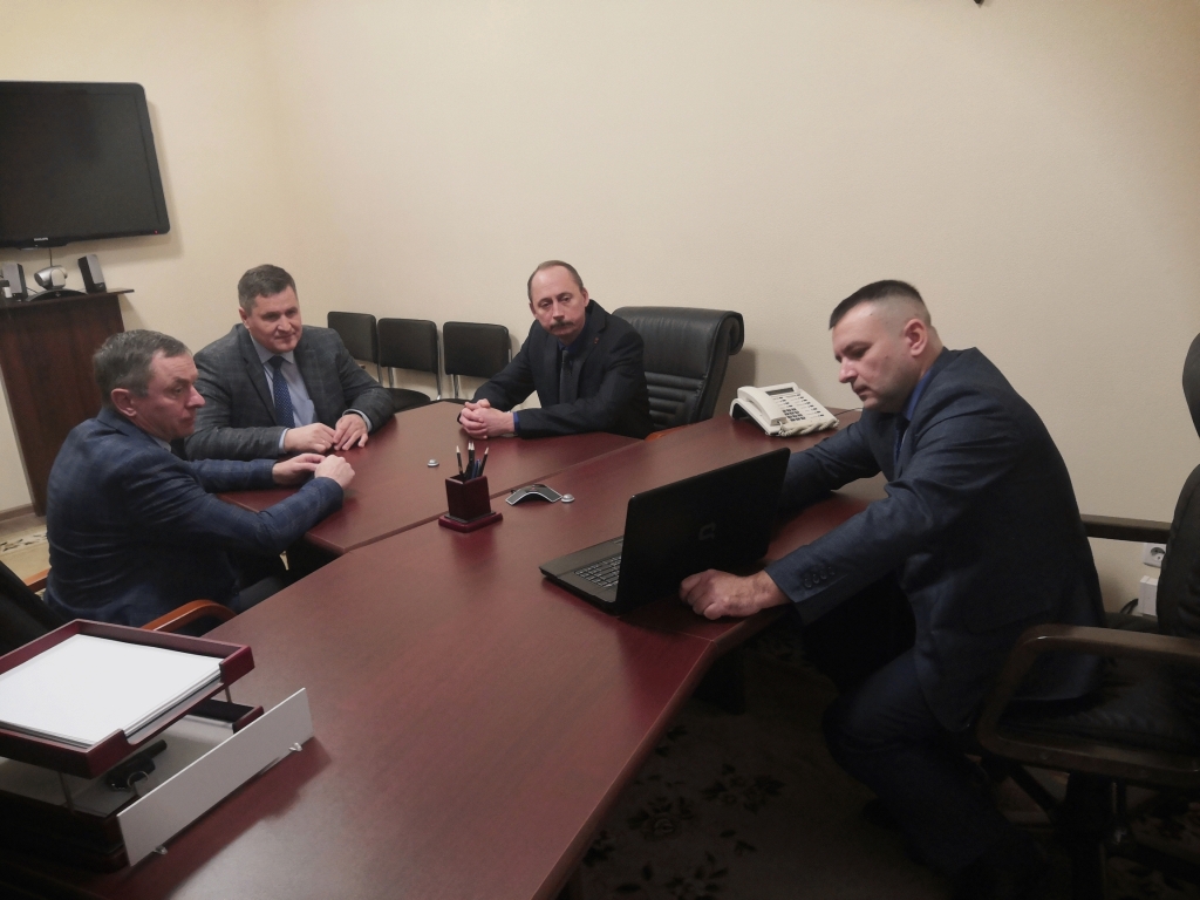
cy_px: 450
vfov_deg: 51.4
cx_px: 600
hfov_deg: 65.3
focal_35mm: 27
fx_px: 936
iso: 320
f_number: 1.8
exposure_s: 1/33.3
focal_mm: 3.95
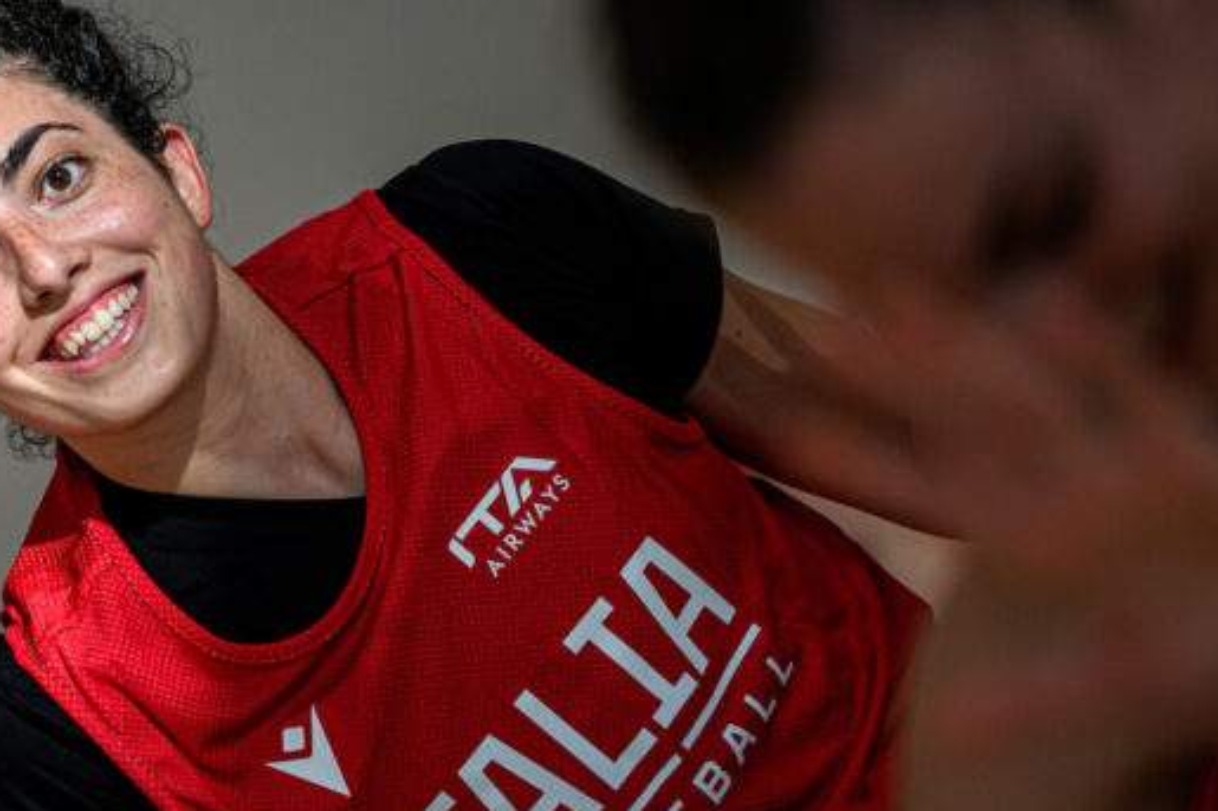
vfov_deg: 3.8
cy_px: 355
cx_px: 388
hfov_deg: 5.7
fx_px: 12209
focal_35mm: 361
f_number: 2.8
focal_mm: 200
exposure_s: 1/1000
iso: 500
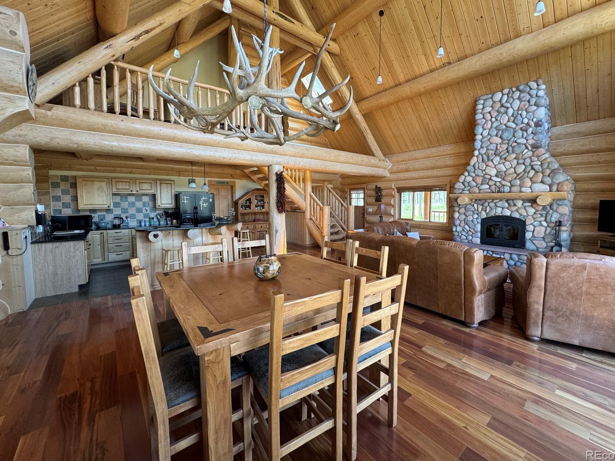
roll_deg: -0.2
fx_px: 267
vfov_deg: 81.7
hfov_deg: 98.1
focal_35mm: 15
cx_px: 323
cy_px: 217
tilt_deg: -4.2
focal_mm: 2.22
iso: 160
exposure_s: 1/99
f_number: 2.2
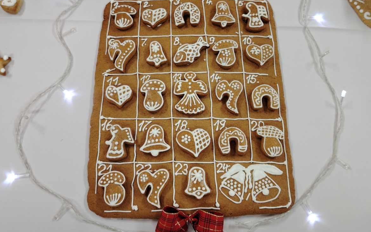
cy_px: 98
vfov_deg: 35.3
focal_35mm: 36
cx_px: 185
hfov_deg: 54.0
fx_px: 364
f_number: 1.75
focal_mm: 5.25
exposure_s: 1/50
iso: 441
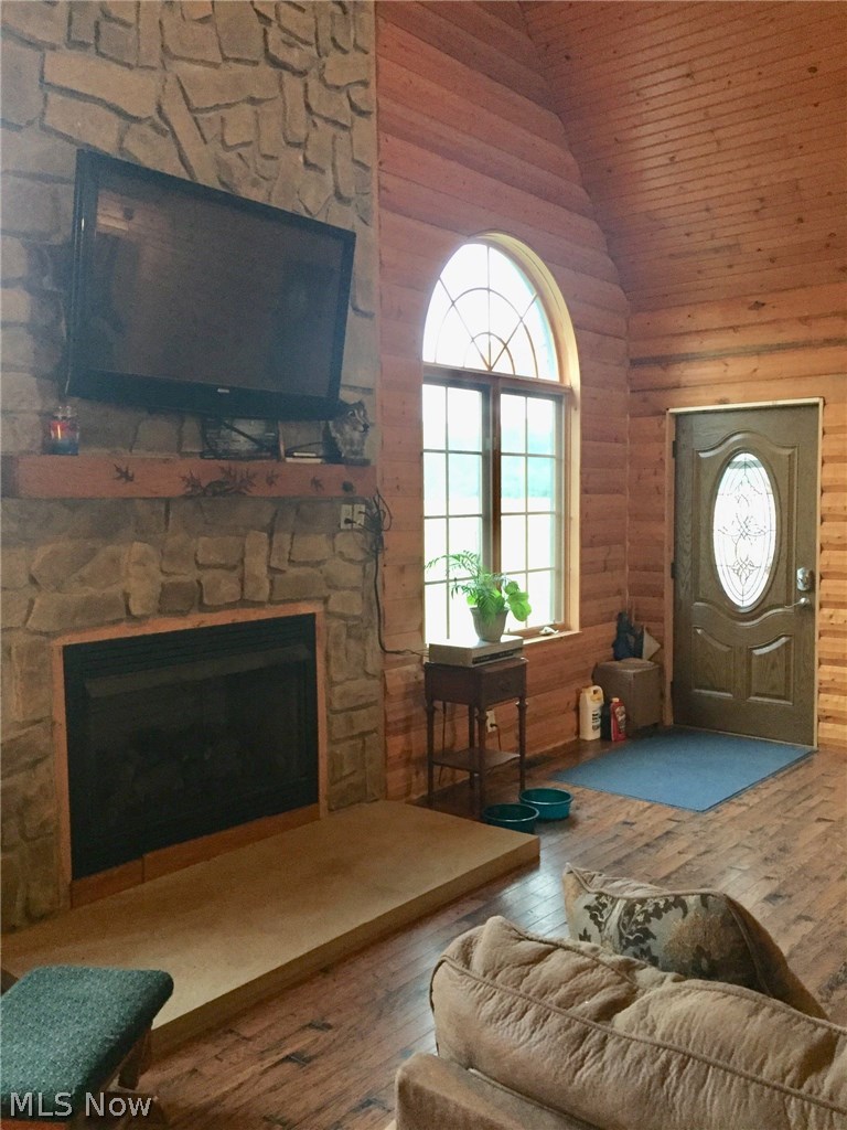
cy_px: 565
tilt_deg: -3.4
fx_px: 946
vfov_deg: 61.7
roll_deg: +1.5
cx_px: 424
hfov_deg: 48.2
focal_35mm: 29
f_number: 2.2
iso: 250
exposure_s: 1/20
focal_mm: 4.15
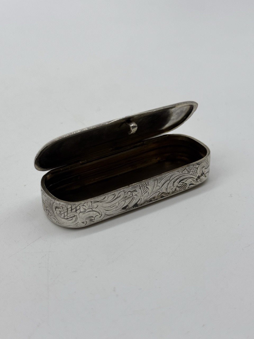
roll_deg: +0.4
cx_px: 127
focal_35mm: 48
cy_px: 170
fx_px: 470
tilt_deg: -31.5
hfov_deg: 30.3
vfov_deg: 39.7
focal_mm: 6.76
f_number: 1.78
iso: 64
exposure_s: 1/672
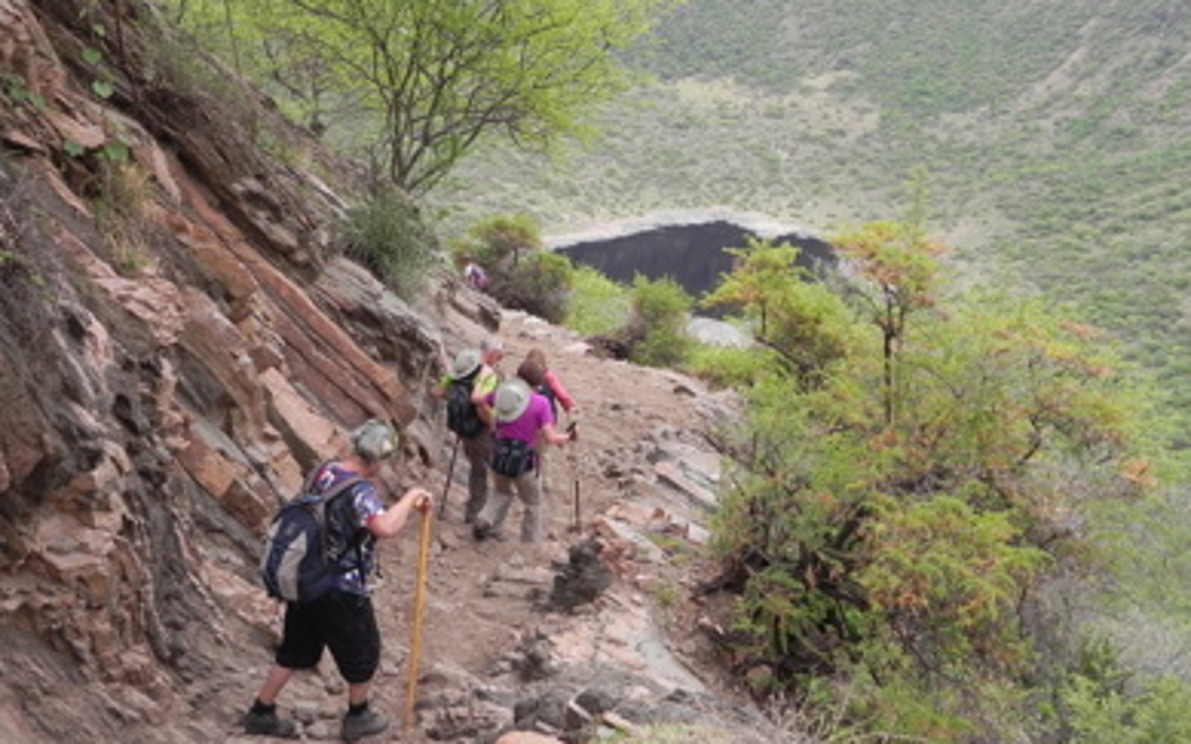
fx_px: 1168
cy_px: 334
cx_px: 609
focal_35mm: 36
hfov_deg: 54.0
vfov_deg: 35.3
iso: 160
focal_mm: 5.9
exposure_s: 1/130
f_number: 4
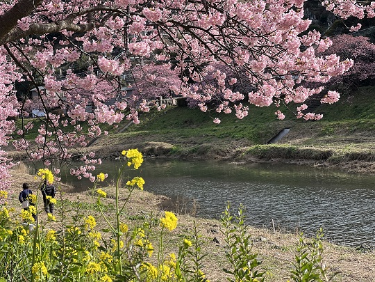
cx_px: 188
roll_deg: +5.8
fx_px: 834
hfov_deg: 25.3
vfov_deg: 19.1
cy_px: 141
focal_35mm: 77
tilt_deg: -2.7
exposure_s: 1/285
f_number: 2.8
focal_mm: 9
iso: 25
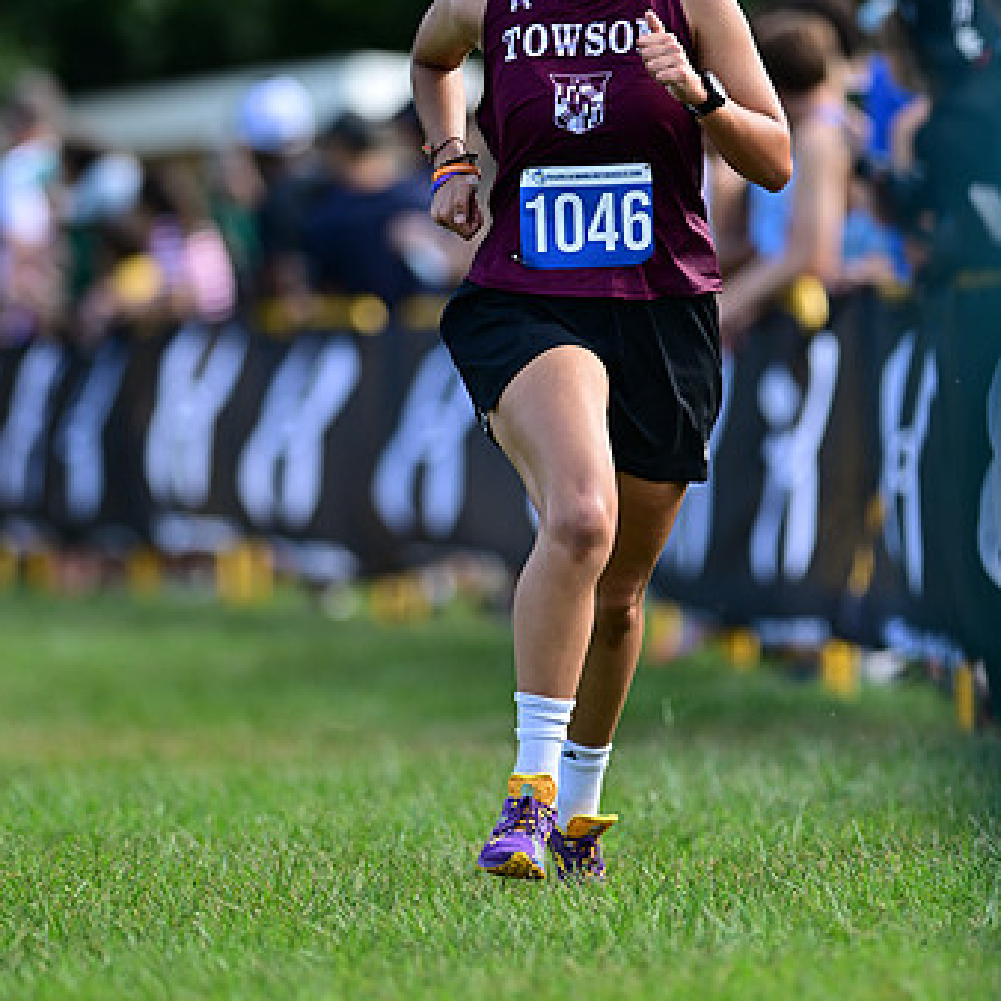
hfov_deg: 4.0
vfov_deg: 4.0
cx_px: 557
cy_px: 460
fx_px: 14362
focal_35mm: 439
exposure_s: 1/2000
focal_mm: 300
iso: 400
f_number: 2.8
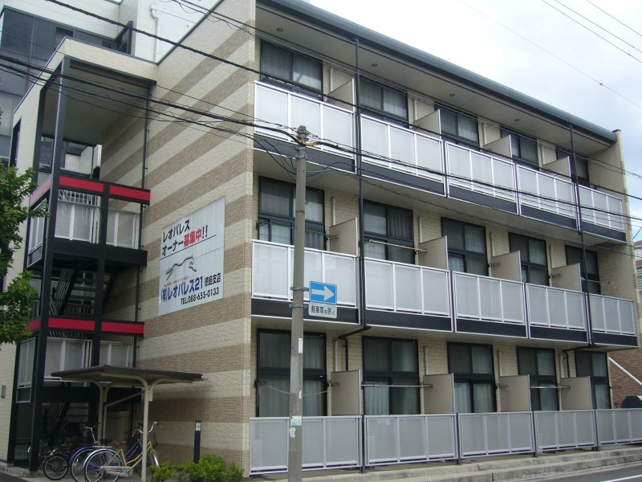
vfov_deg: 40.7
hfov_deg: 52.6
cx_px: 321
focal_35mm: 35
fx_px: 649
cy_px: 241
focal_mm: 5.8
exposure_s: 1/160
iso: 80
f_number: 5.6
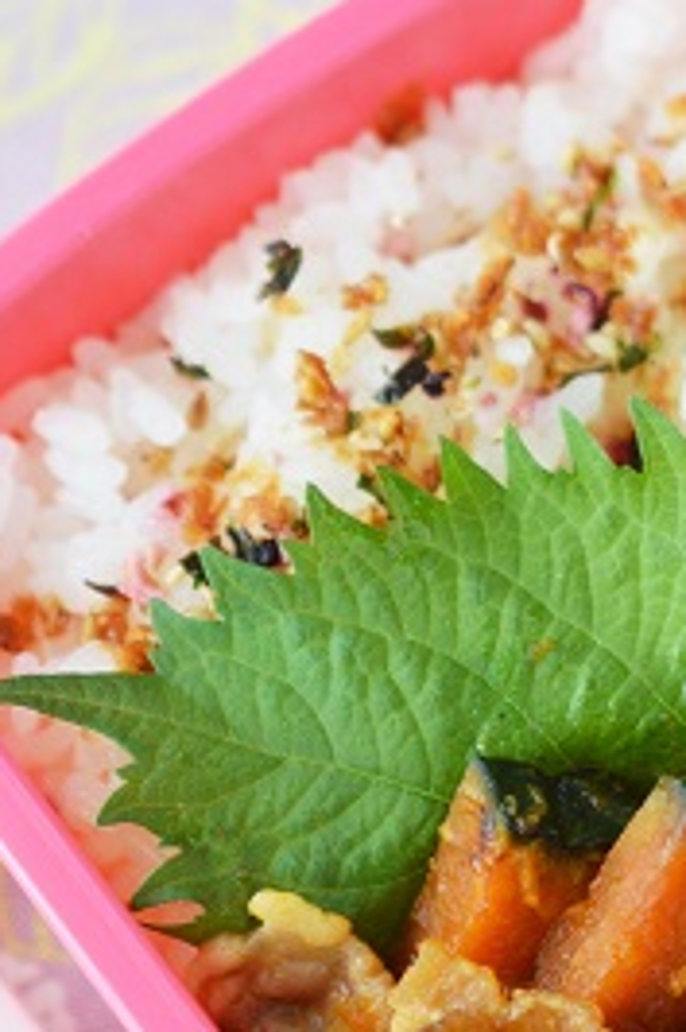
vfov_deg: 13.0
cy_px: 737
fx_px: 4522
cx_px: 816
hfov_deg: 8.6
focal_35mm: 158
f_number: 3
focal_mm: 40
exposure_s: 1/60
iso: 400
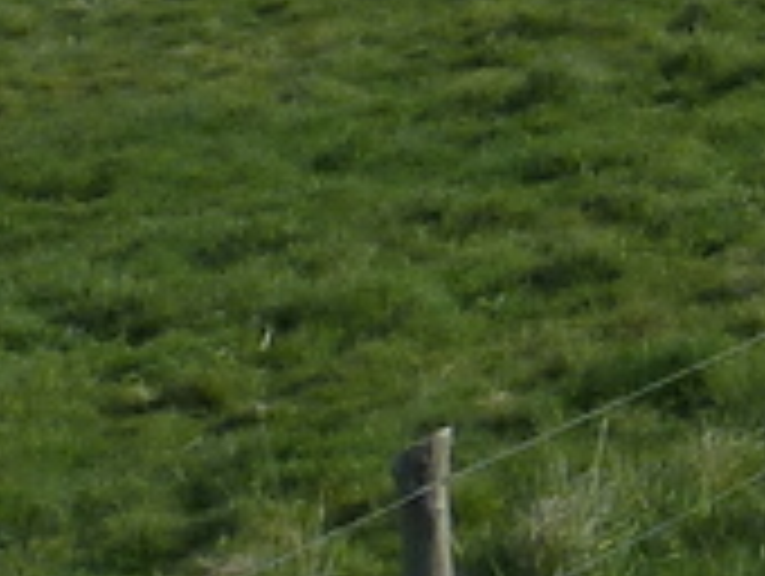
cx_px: 2624
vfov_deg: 8.1
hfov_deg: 8.5
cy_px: -567
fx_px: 3895
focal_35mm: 176
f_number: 5.6
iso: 125
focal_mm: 4.1
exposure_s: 1/500
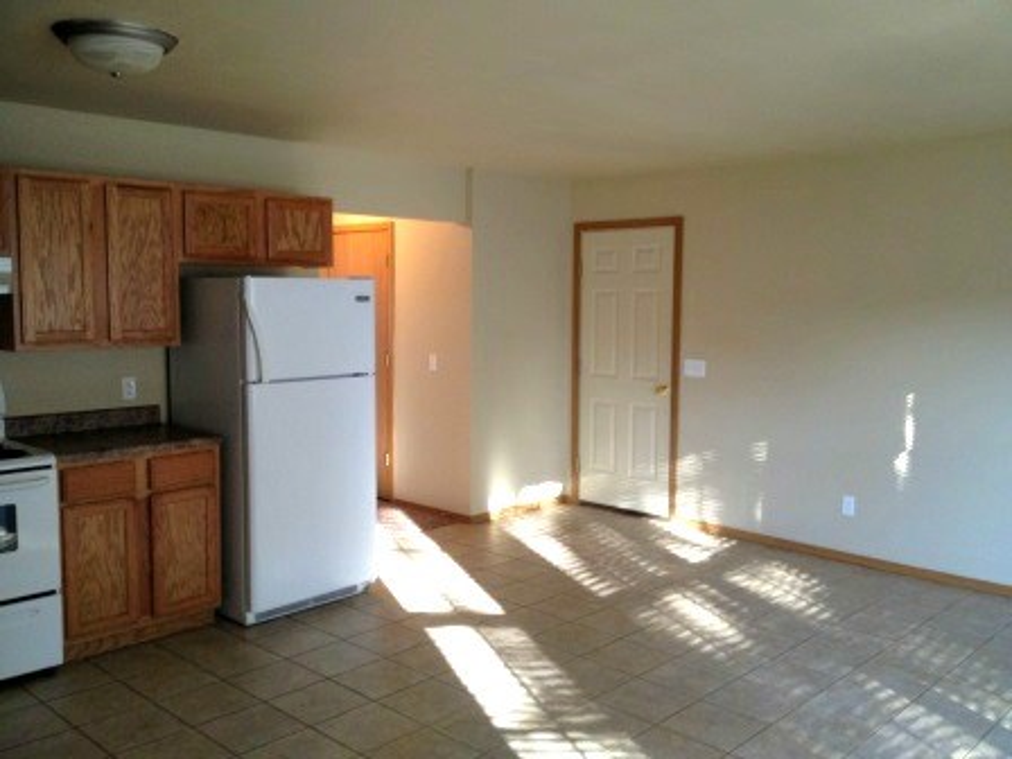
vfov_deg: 40.7
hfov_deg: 52.6
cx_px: 506
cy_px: 380
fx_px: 1023
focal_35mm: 35
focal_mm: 4.28
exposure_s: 1/20
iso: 100
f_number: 2.4
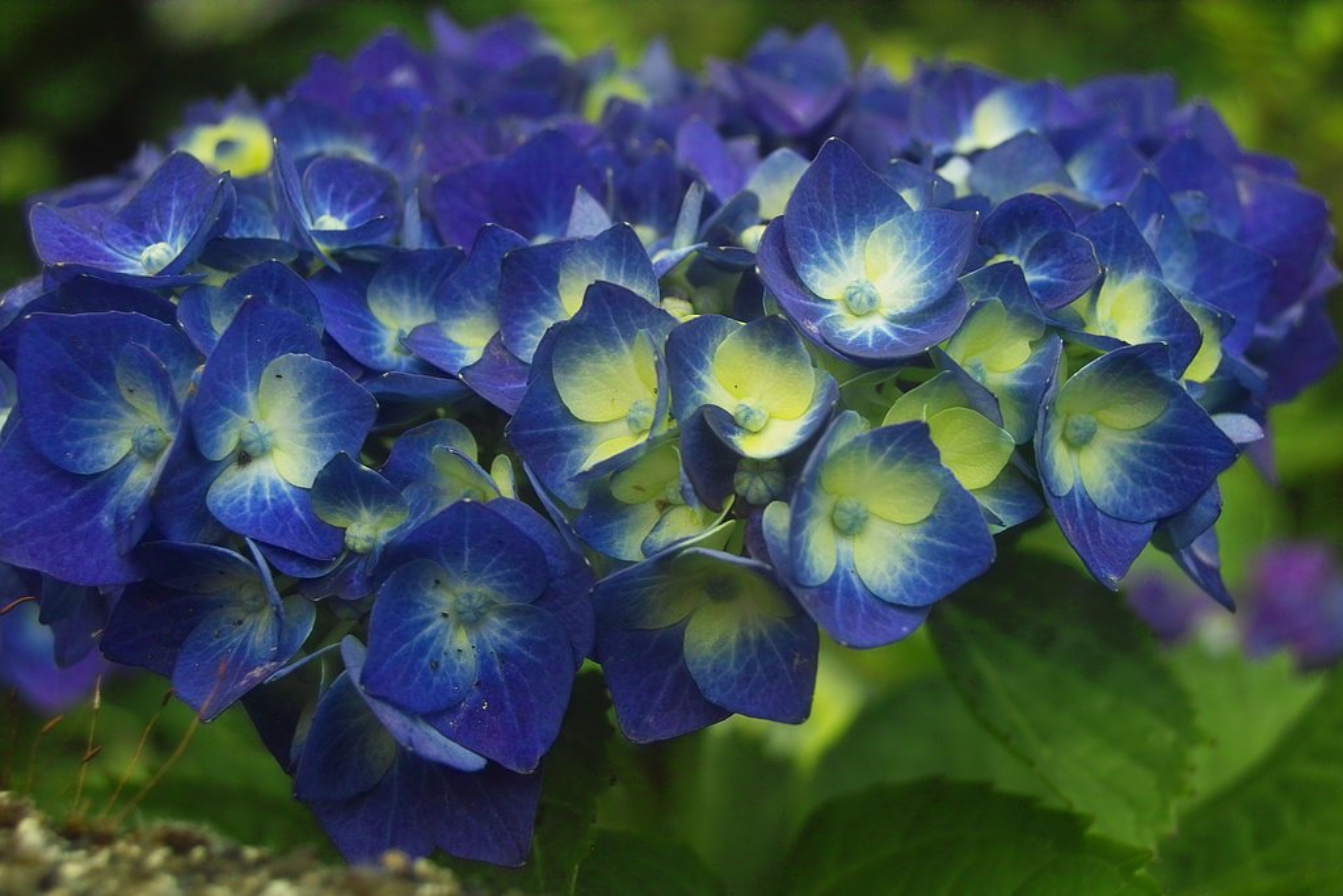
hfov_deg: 28.4
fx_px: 2649
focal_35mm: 71
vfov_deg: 19.2
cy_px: 448
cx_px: 672
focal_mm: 41
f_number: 7.1
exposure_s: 1/80
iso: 200
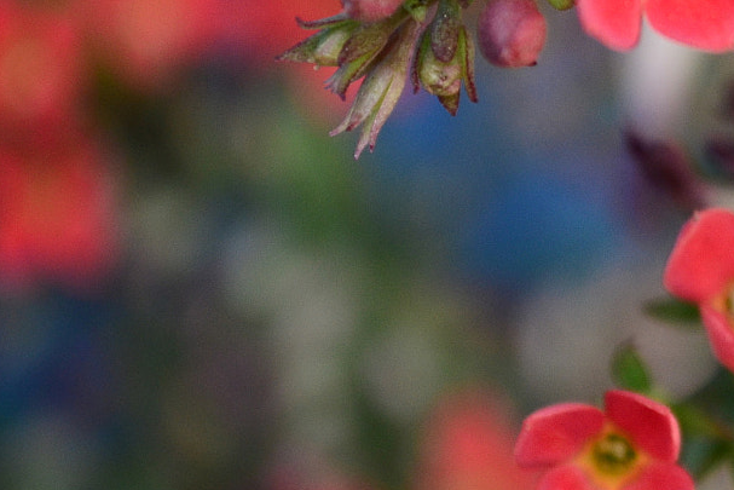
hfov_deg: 9.3
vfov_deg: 6.3
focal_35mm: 217
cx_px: 932
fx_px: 4432
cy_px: 63
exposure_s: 1/160
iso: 400
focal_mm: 55
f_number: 5.6
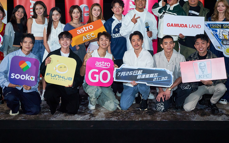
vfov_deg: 25.2
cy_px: 48
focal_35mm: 51
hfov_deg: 39.6
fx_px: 318
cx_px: 114
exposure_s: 1/100
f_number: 7.1
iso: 3200
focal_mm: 31
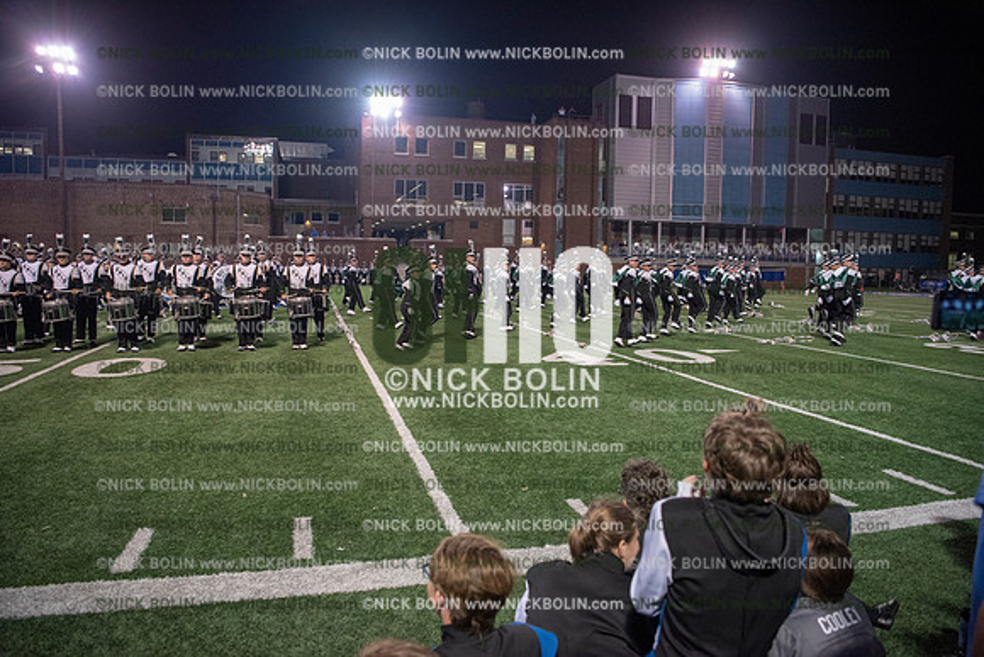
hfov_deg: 73.7
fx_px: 656
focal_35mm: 24
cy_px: 328
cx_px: 492
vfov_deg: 53.2
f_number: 3.2
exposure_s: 1/500
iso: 3200
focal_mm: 24
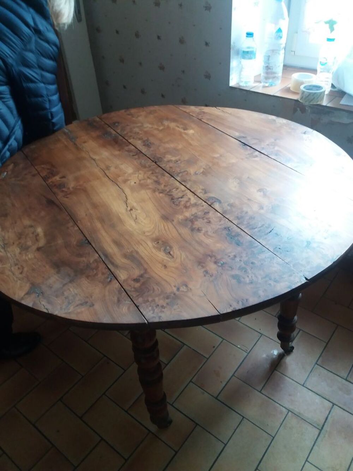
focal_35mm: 28
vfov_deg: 63.4
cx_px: 176
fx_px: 381
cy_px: 236
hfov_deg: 49.8
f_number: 1.9
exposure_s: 1/17
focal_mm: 3.7
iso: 160
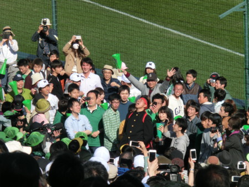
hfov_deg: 6.6
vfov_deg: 5.0
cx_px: 124
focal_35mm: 300
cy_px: 94
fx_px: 2159
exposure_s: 1/500
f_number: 5.9
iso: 80
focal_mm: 53
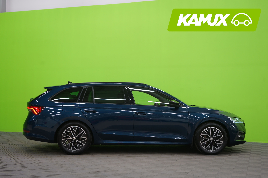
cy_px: 89
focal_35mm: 47
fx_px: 350
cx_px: 134
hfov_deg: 41.9
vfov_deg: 28.6
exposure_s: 1/8
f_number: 5
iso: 400
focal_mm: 47
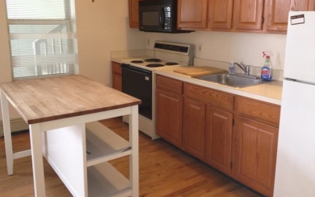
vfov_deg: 33.5
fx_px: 326
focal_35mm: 38
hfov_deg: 51.5
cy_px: 79
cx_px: 155
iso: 160
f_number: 2.4
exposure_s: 1/20
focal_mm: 4.28
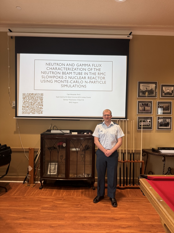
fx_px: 161
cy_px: 116
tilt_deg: -1.7
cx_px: 87
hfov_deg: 56.8
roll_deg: -1.5
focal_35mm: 24
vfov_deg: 71.6
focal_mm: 6.76
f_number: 1.78
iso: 200
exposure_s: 1/120
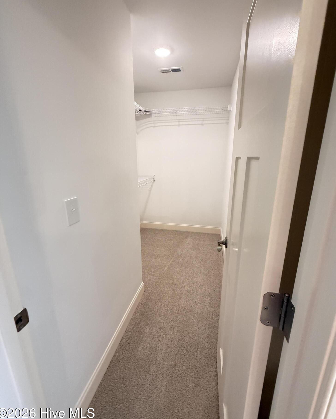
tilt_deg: -13.8
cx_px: 169
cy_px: 204
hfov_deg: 84.0
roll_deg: -1.0
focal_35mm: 15
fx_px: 186
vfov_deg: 96.8
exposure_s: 1/120
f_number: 2.2
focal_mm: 2.22
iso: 640
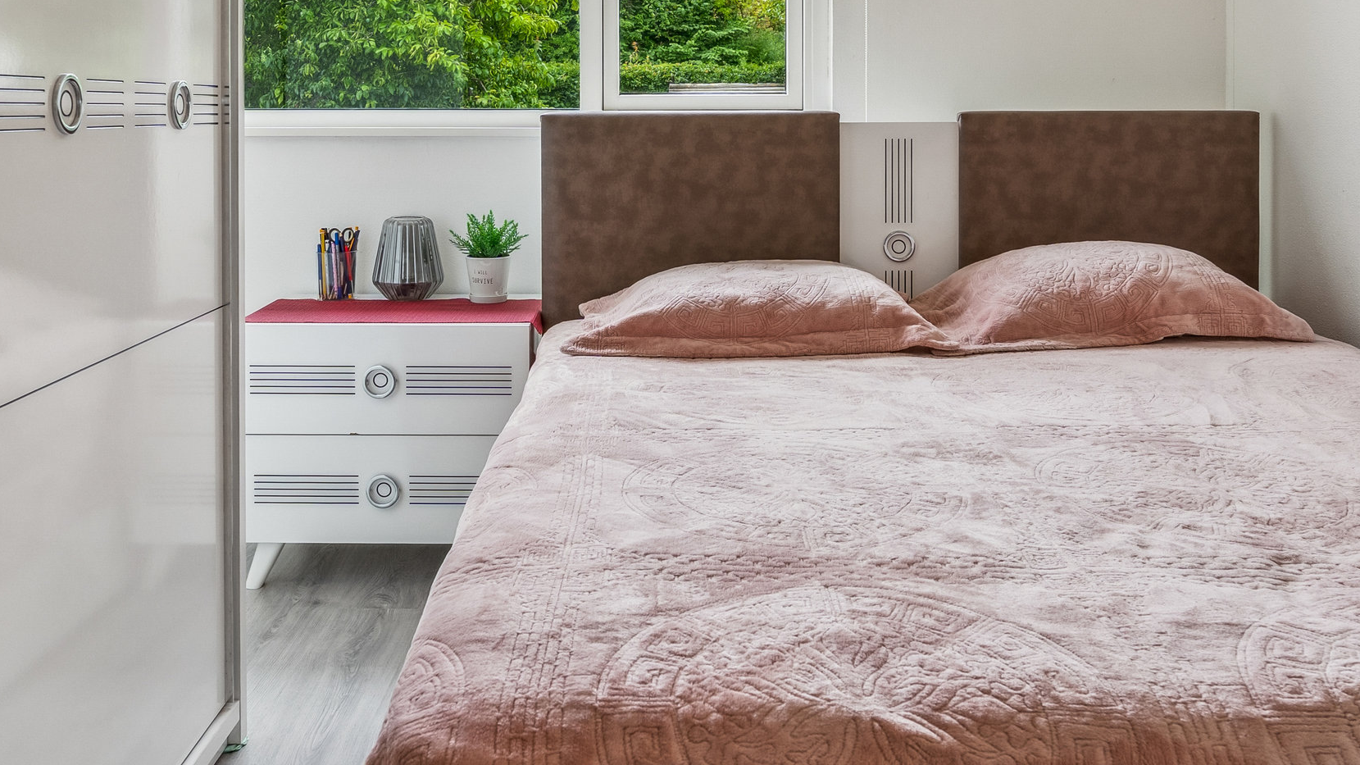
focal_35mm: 36
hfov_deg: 55.3
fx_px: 1298
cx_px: 657
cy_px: 116
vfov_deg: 31.7
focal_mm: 19
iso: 320
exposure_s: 1/90
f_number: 6.7
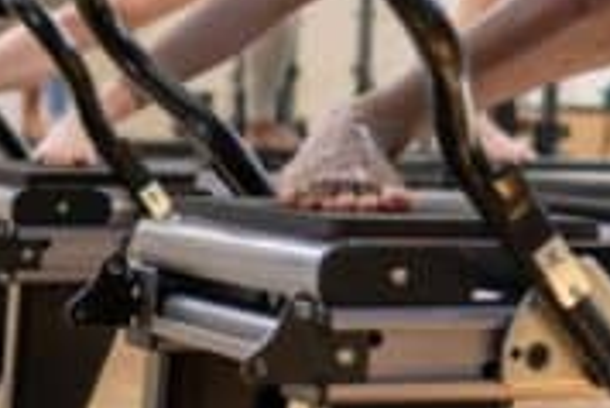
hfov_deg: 13.1
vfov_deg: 8.7
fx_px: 2561
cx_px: 788
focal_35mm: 151
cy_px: -357
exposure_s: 1/640
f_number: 1.8
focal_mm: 35
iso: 800
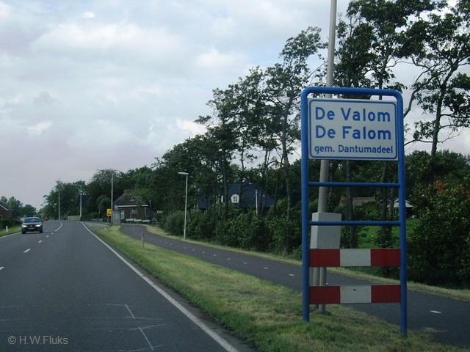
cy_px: 176
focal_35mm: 38
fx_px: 516
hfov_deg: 49.0
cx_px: 235
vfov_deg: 37.7
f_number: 2.8
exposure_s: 1/640
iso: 64
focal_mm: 7.9
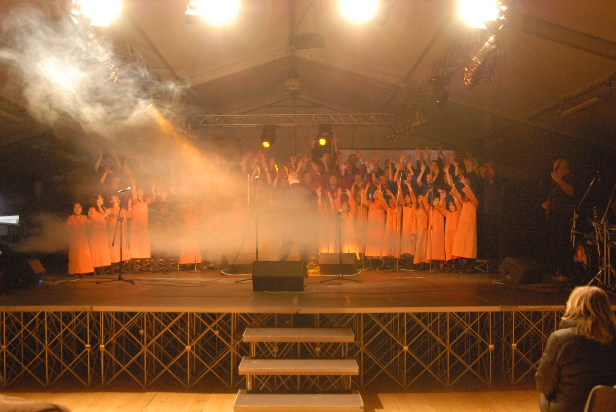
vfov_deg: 37.0
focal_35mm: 36
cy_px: 206
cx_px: 308
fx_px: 617
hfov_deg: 53.1
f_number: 3.5
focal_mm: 24
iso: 1600
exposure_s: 1/60
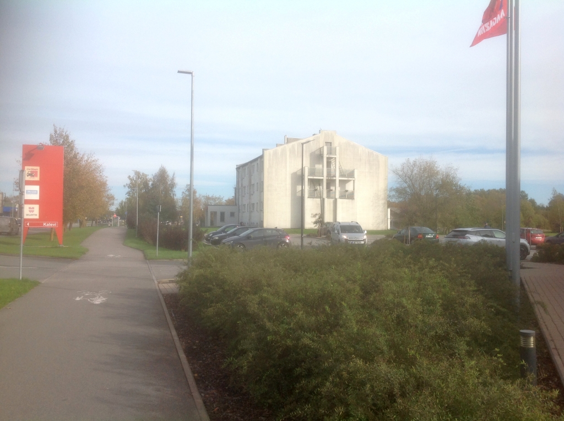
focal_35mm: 35
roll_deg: -0.4
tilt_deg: +3.0
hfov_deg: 52.7
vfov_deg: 40.6
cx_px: 282
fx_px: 569
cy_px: 210
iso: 50
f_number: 2.4
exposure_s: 1/1120
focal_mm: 4.28
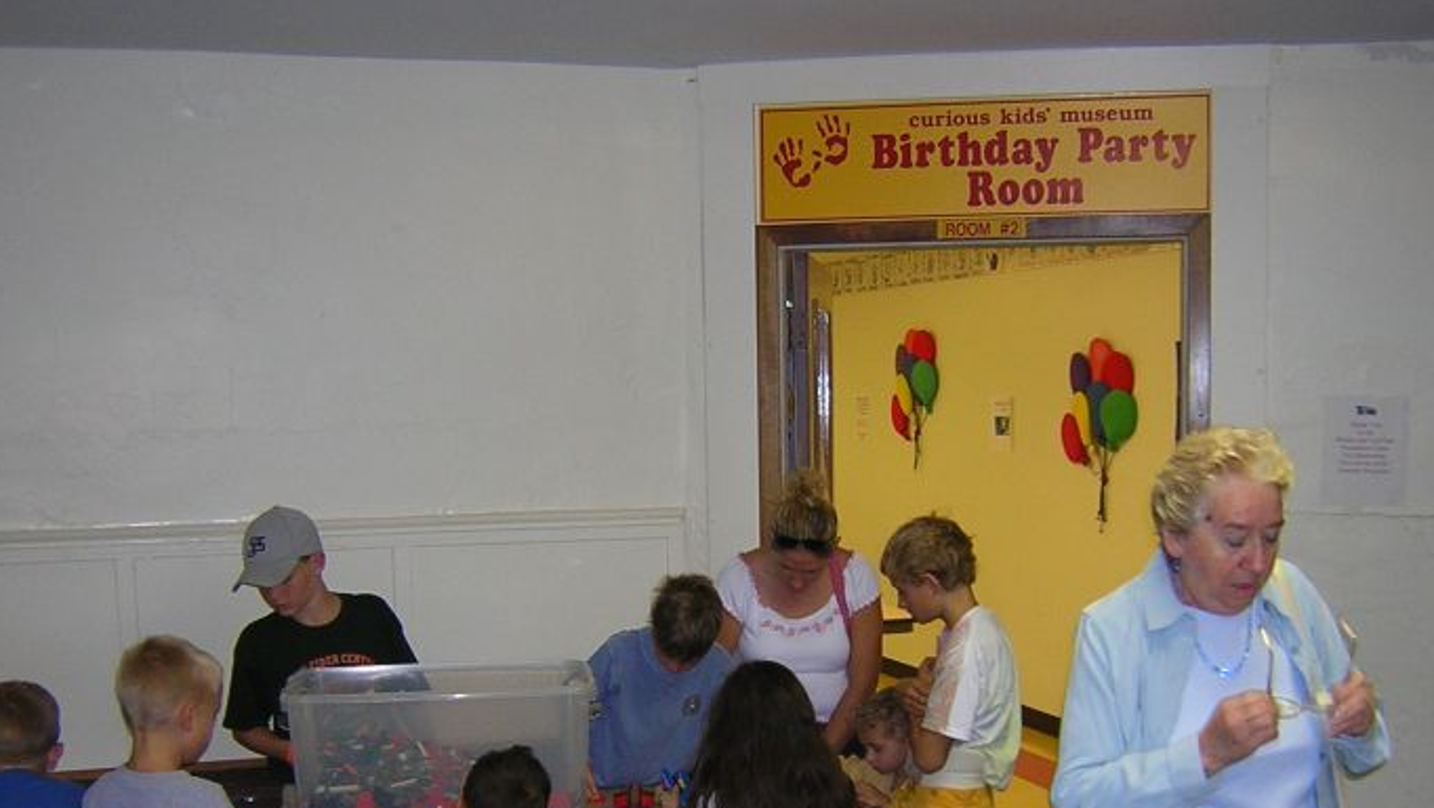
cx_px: 728
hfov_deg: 44.6
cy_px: 562
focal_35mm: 46
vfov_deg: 25.8
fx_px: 1750
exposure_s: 1/60.1
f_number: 2.6
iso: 194
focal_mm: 4.7
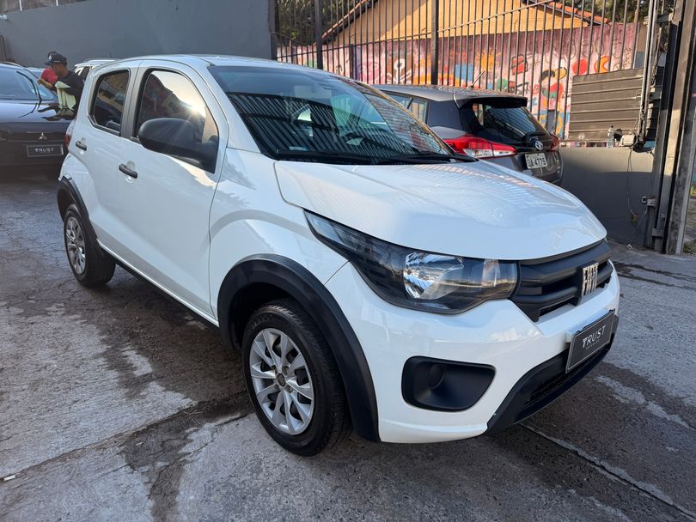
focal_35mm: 24
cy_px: 261
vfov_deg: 56.8
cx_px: 348
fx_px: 483
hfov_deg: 71.6
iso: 80
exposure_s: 1/1292
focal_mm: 6.76
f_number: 1.78
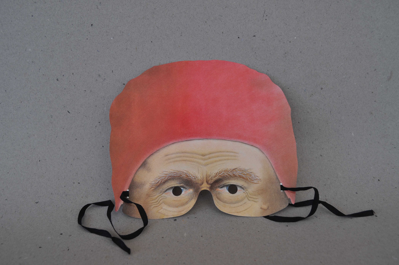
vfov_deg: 36.8
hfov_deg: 53.2
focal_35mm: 36
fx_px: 399
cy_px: 132
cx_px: 200
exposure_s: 1/160
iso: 200
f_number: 6.3
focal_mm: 24
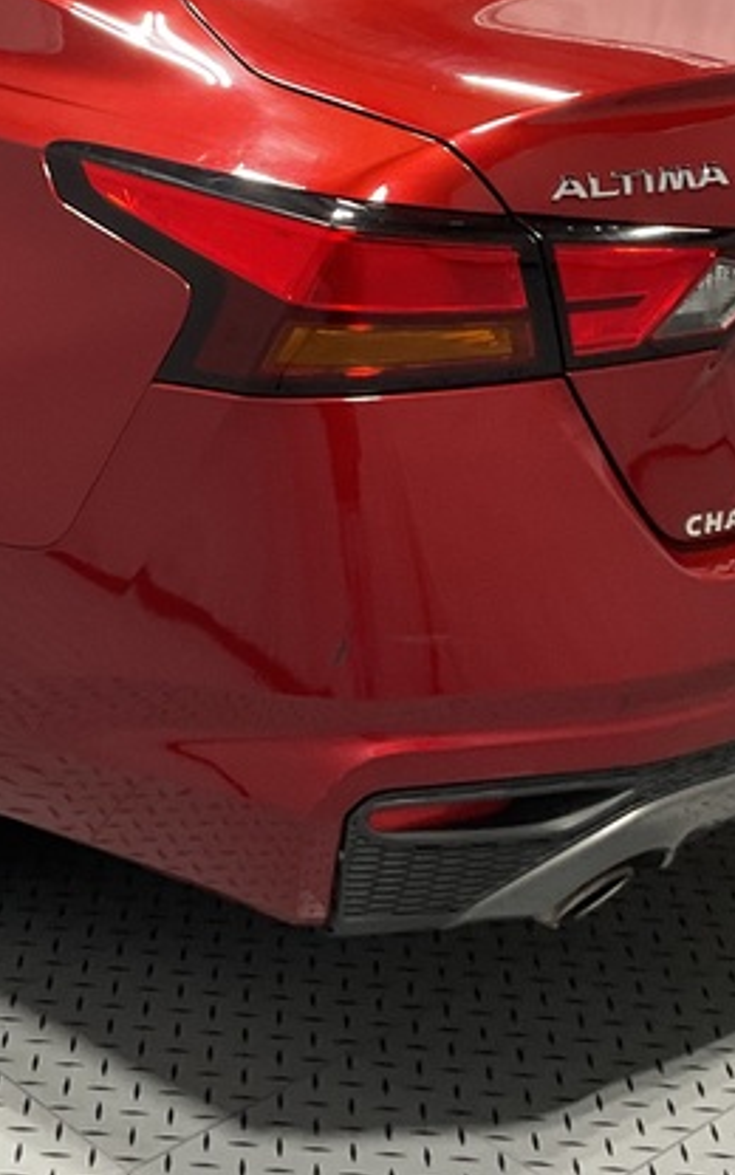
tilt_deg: -14.7
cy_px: 282
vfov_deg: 28.5
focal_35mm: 71
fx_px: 2276
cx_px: 113
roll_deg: -2.6
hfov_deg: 18.1
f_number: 1.8
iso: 100
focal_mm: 3
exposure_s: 1/60
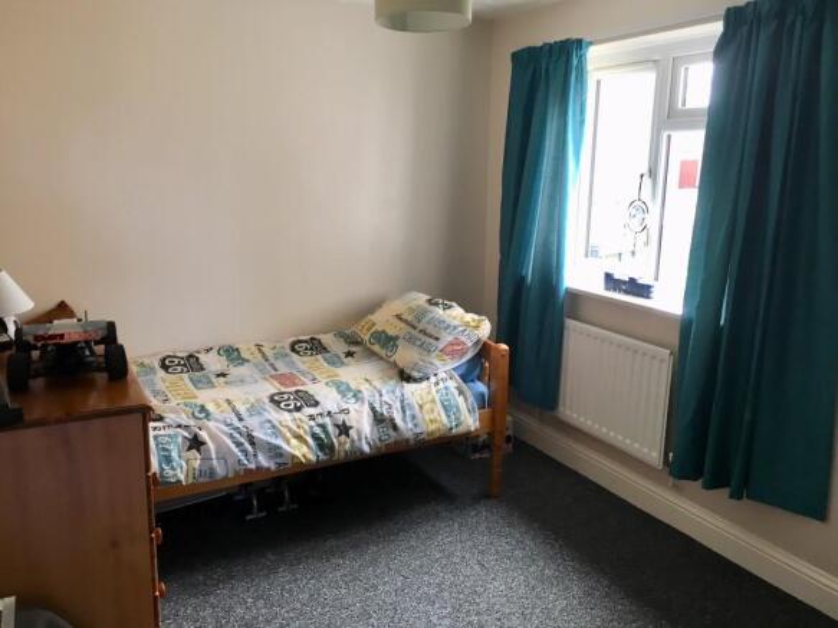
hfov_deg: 61.7
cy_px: 314
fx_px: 702
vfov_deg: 48.2
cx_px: 419
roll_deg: -1.0
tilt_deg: -13.1
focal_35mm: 29
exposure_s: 1/33
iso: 80
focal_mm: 4.15
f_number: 2.2
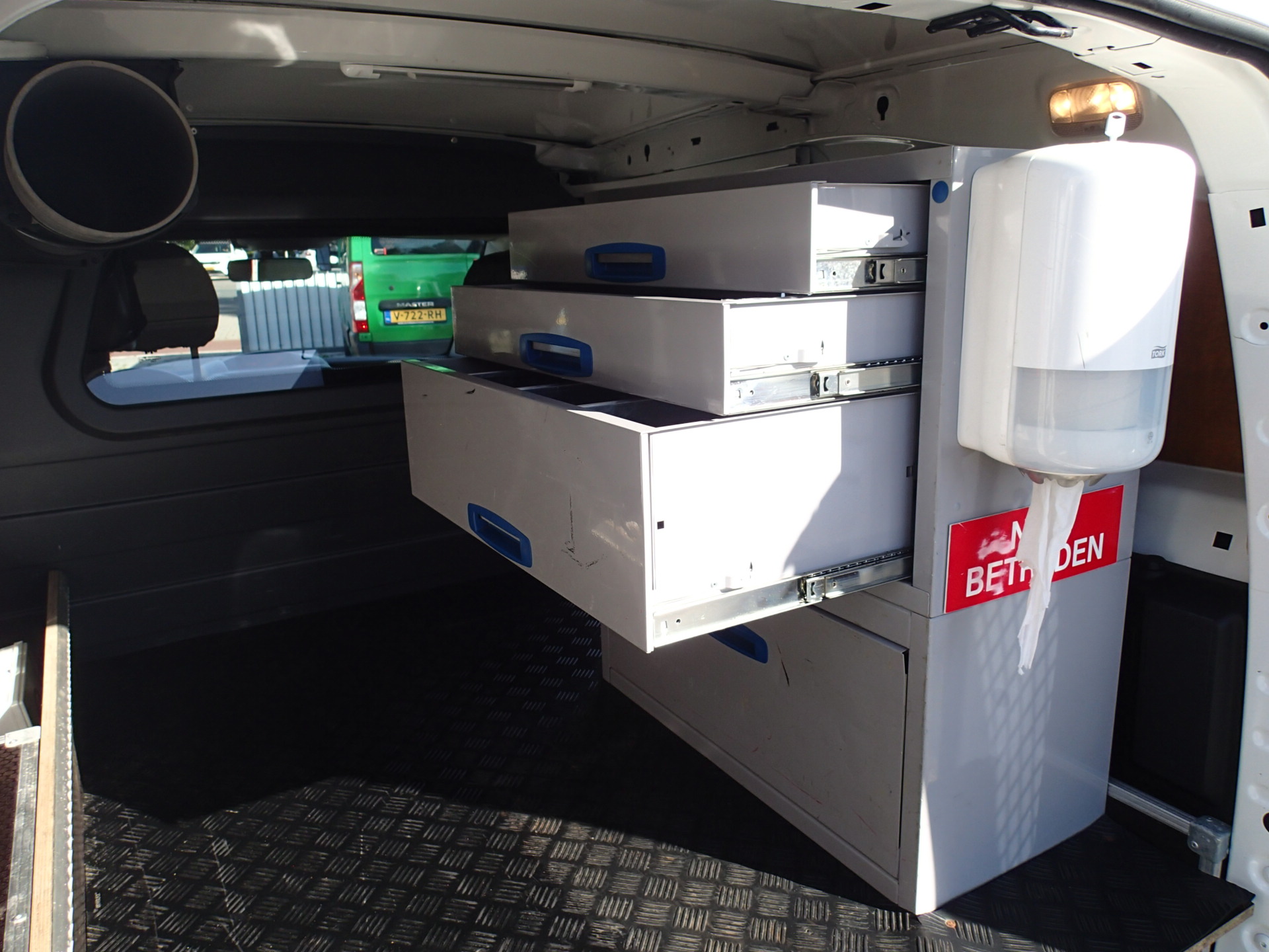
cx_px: 634
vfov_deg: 54.9
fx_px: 916
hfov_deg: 69.4
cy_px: 476
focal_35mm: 25
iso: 100
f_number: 2.8
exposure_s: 1/500
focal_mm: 4.5
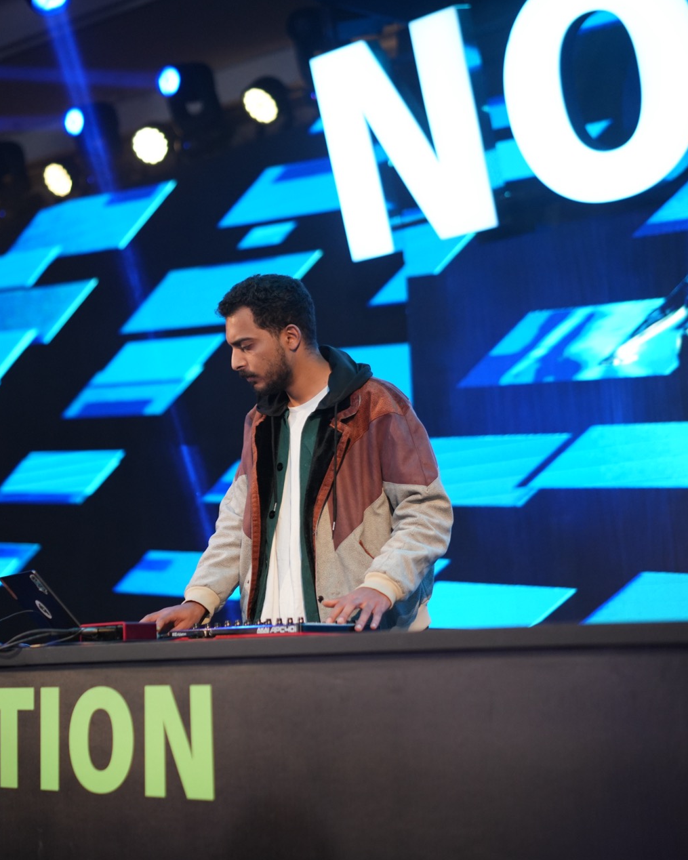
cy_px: 428
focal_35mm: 71
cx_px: 224
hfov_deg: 21.5
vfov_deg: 26.8
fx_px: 1807
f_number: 1.4
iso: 1250
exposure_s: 1/320
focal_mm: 50
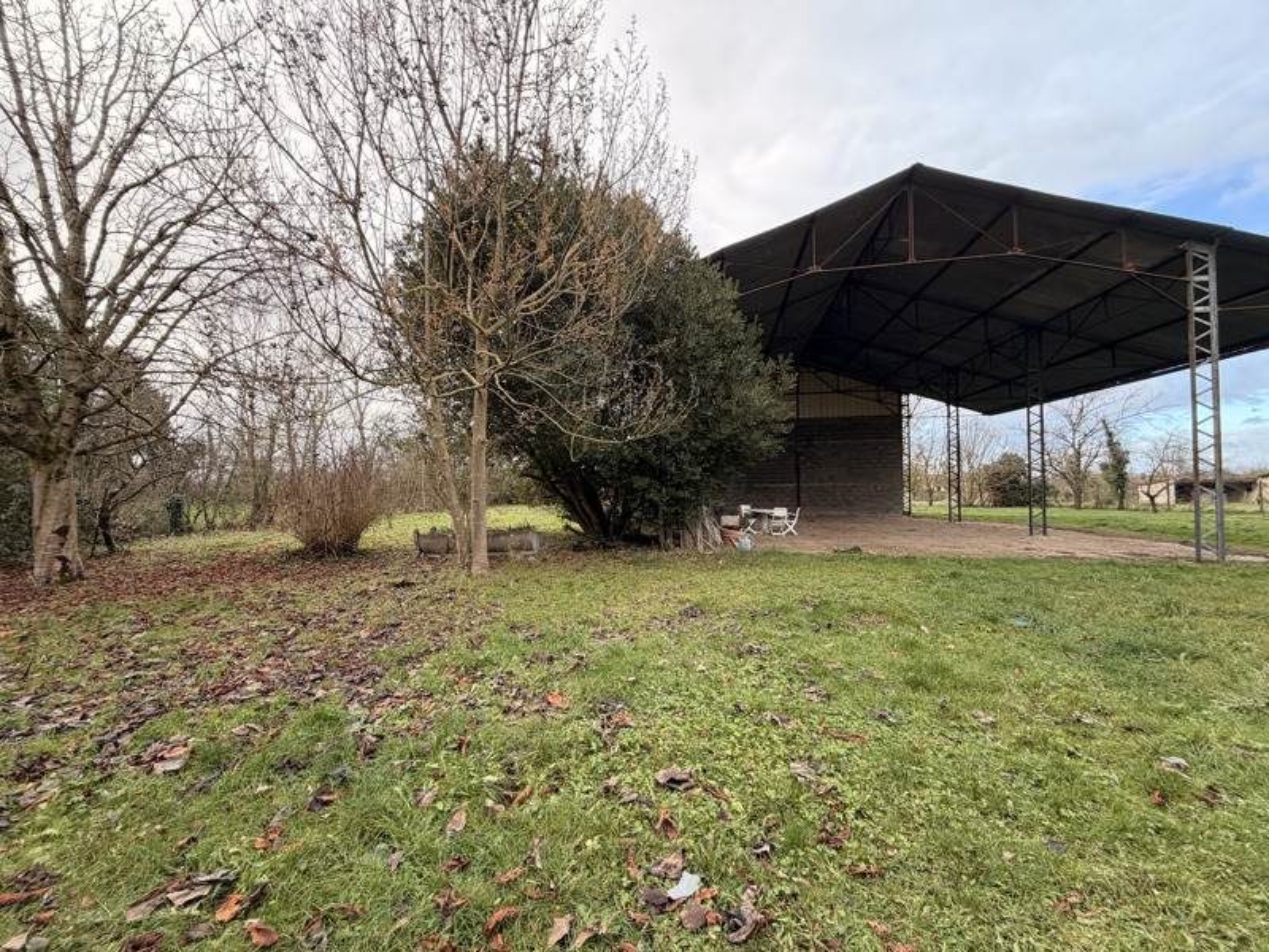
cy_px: 476
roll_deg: +1.1
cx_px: 634
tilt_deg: +1.4
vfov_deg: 85.7
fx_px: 513
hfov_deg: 102.1
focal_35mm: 14
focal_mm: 2.22
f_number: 2.2
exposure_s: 1/173
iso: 40
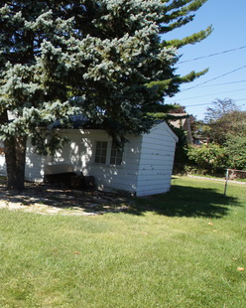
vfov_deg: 55.7
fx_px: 291
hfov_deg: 38.2
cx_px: -24
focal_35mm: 32
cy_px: 157
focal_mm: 11
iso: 125
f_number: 4.5
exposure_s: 1/500
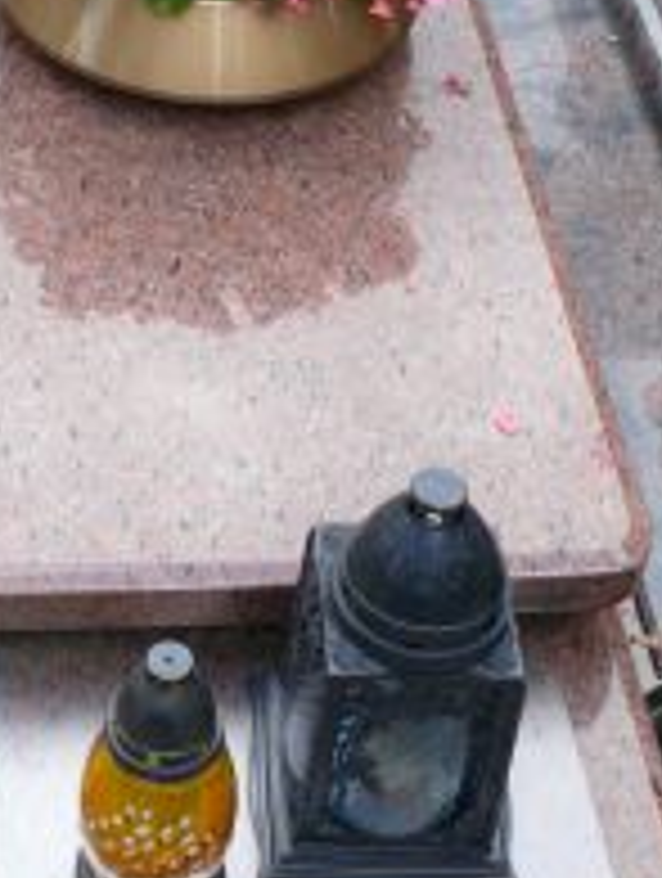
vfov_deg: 21.6
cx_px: 63
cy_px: -72
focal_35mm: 86
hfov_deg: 17.0
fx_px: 2186
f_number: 4
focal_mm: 7.4
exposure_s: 1/100
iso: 100
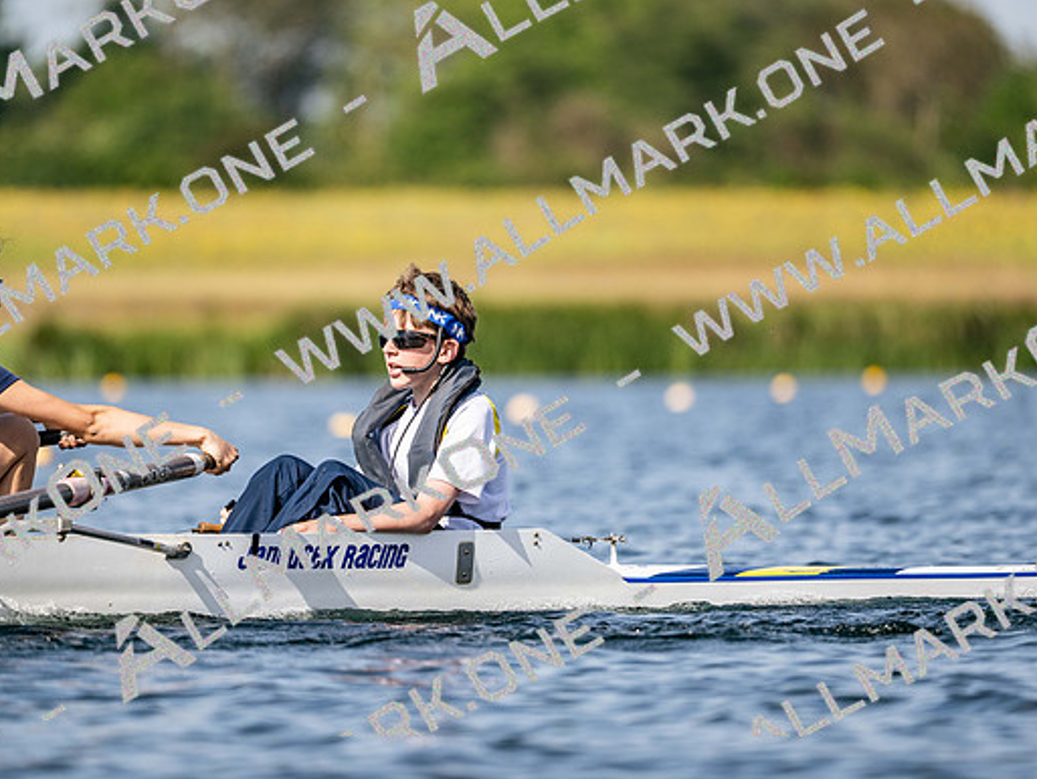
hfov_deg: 4.6
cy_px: 390
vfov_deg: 3.4
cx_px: 526
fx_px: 13034
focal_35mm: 435
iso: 180
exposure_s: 1/2500
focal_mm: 400
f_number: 4.5
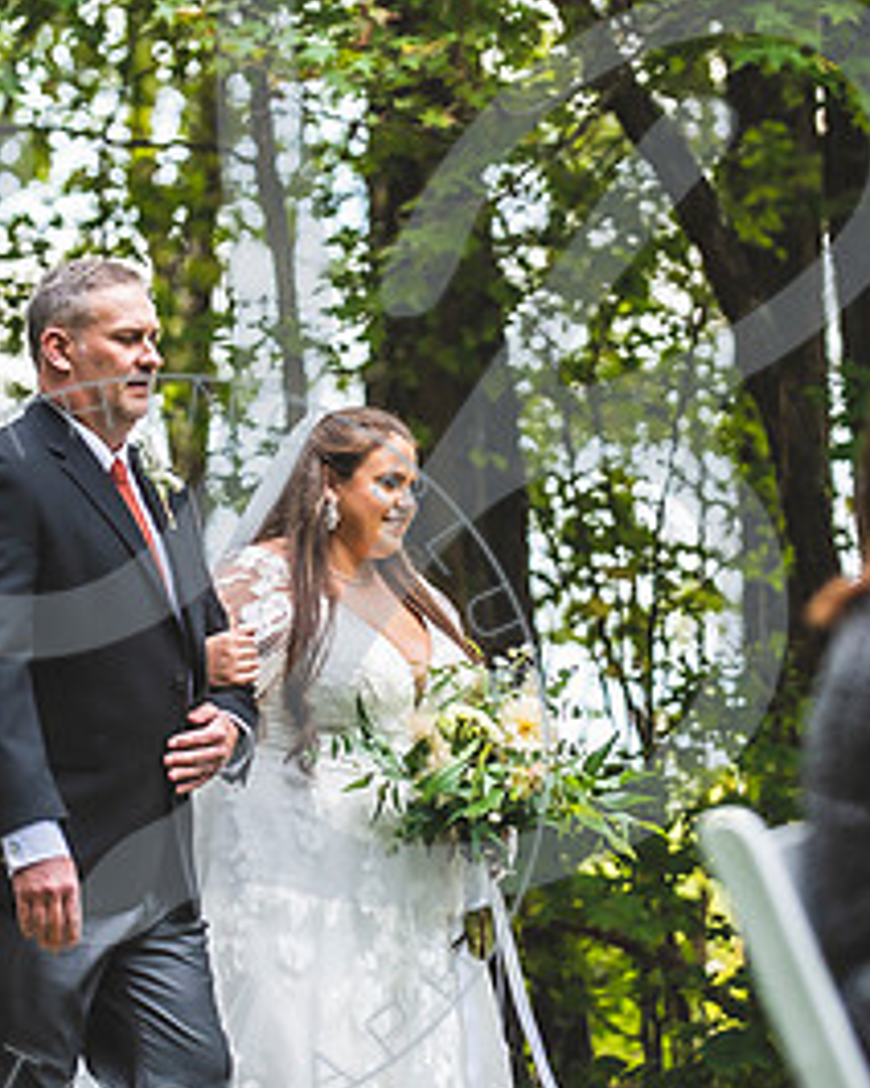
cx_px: 353
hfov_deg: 8.4
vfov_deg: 10.4
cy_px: 443
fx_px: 5954
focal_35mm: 185
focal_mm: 116
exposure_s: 1/640
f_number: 2.8
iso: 500
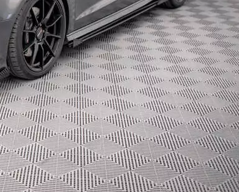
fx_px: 601
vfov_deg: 17.5
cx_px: -32
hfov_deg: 21.2
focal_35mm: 85
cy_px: -13
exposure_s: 1/100
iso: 1000
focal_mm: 35
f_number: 2.2
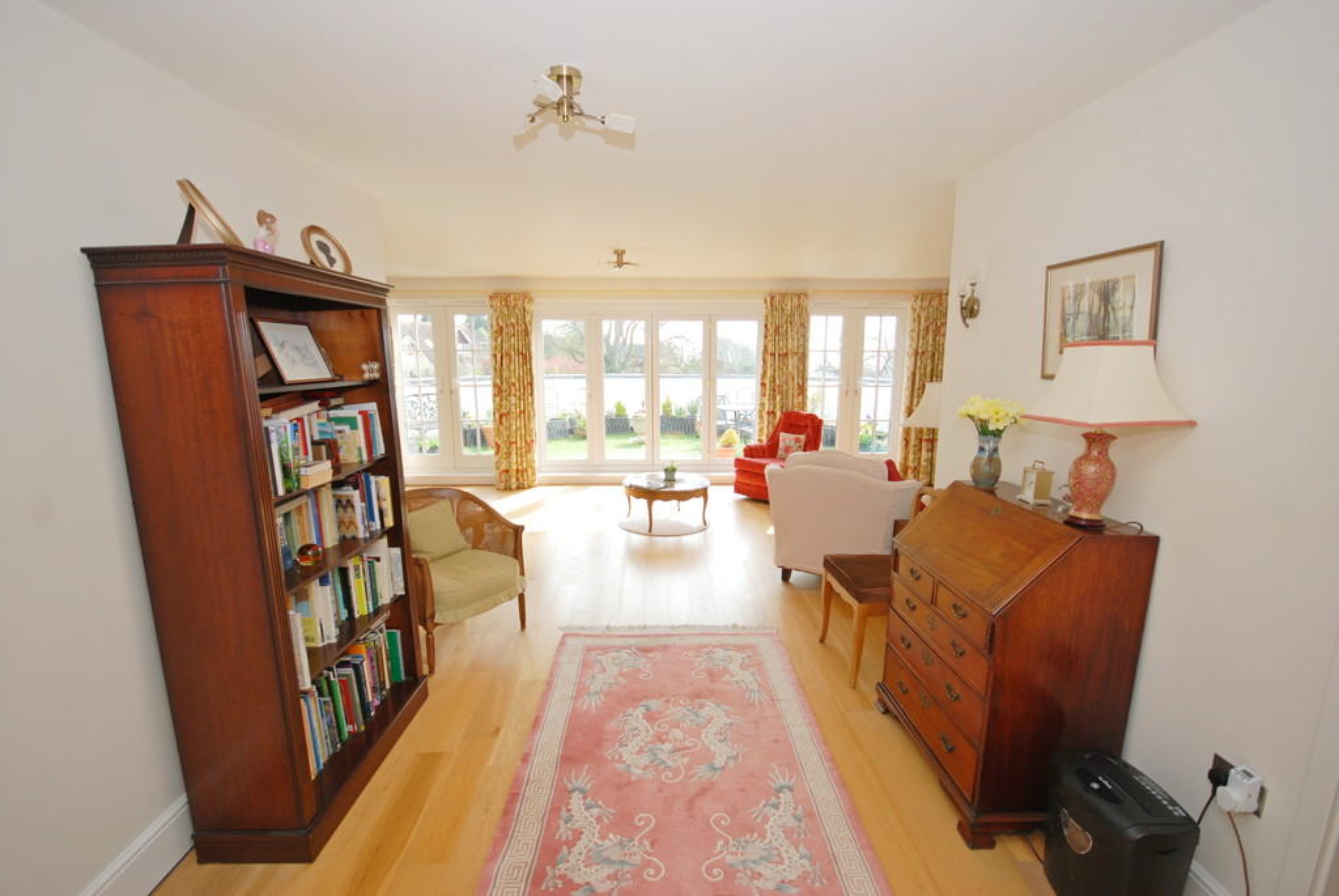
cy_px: 448
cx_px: 670
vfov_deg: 77.5
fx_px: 558
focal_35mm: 15
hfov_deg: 100.3
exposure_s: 1/200
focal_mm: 10
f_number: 4
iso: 160
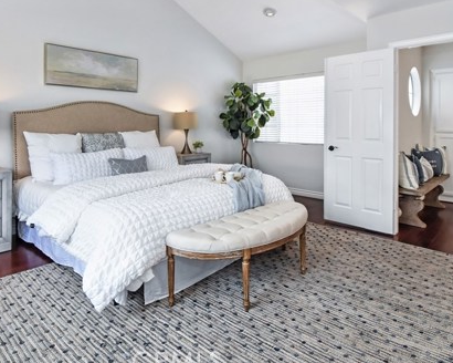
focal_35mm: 22
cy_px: 141
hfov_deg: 74.7
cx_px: 198
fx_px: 295
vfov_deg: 62.4
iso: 1000
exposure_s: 1/100
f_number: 8
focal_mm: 10
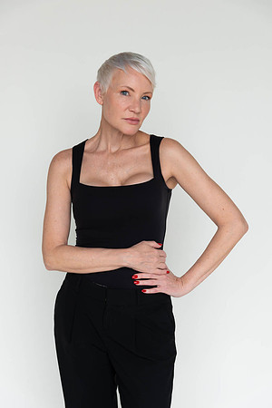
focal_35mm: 62
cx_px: 136
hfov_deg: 21.9
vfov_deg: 32.4
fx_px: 703
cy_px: 204
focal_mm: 62
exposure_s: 1/125
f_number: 6.3
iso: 640
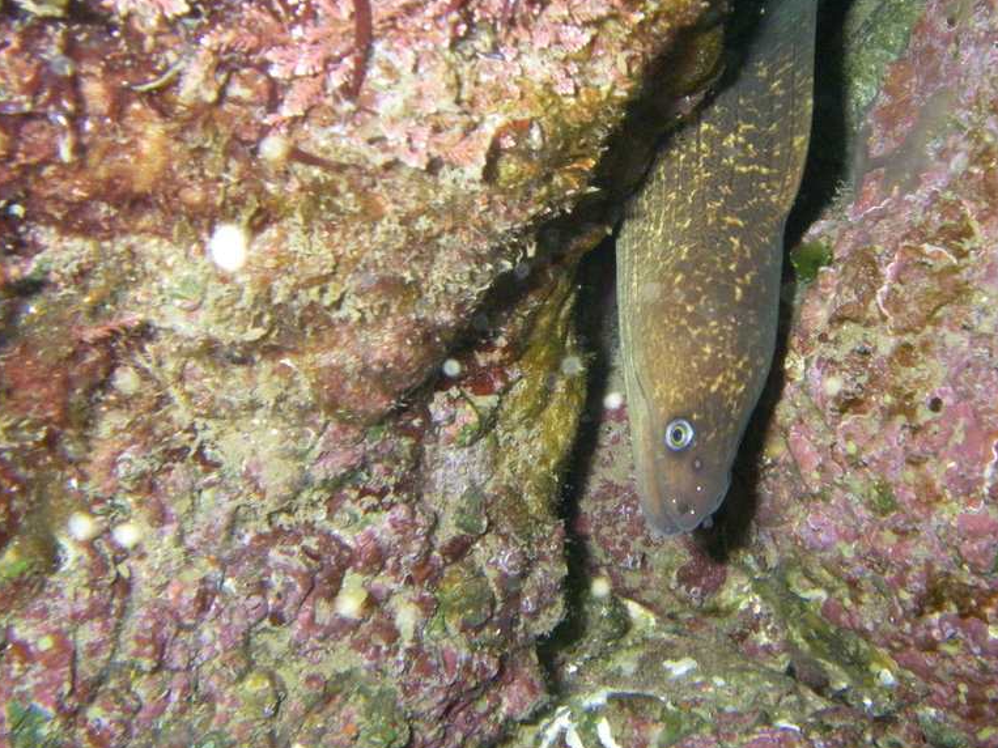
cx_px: 612
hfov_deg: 37.3
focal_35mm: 51
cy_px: 263
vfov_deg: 28.4
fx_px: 1470
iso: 400
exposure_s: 1/50
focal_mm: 6.3
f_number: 6.6
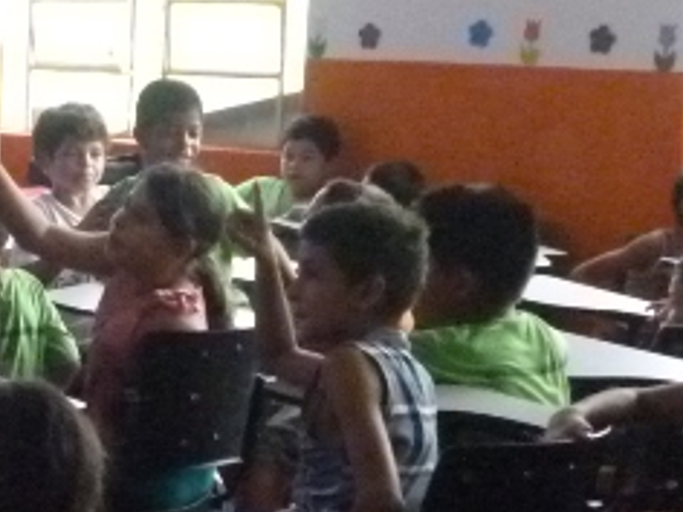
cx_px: -136
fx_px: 2111
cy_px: 404
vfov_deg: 13.8
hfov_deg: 17.5
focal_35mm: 107
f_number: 3.1
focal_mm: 5
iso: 800
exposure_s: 1/80
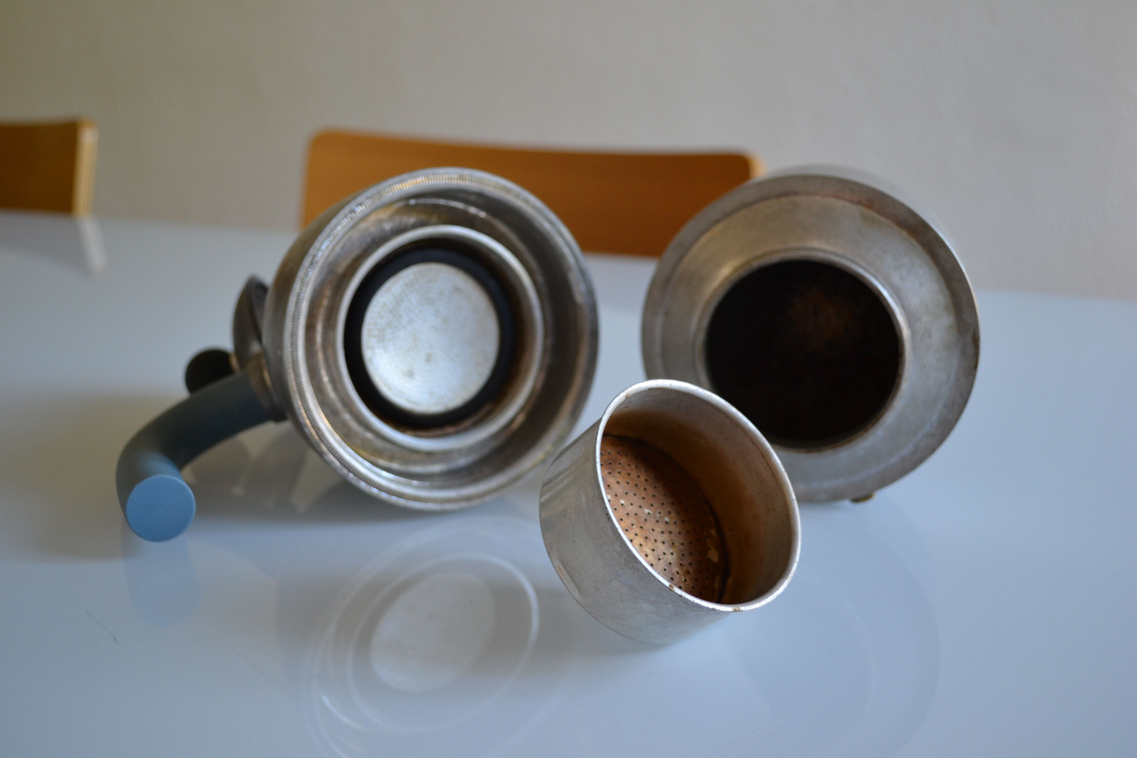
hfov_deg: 53.1
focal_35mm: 36
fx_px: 1137
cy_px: 379
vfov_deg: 36.9
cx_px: 568
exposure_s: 1/30
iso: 400
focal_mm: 24
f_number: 4
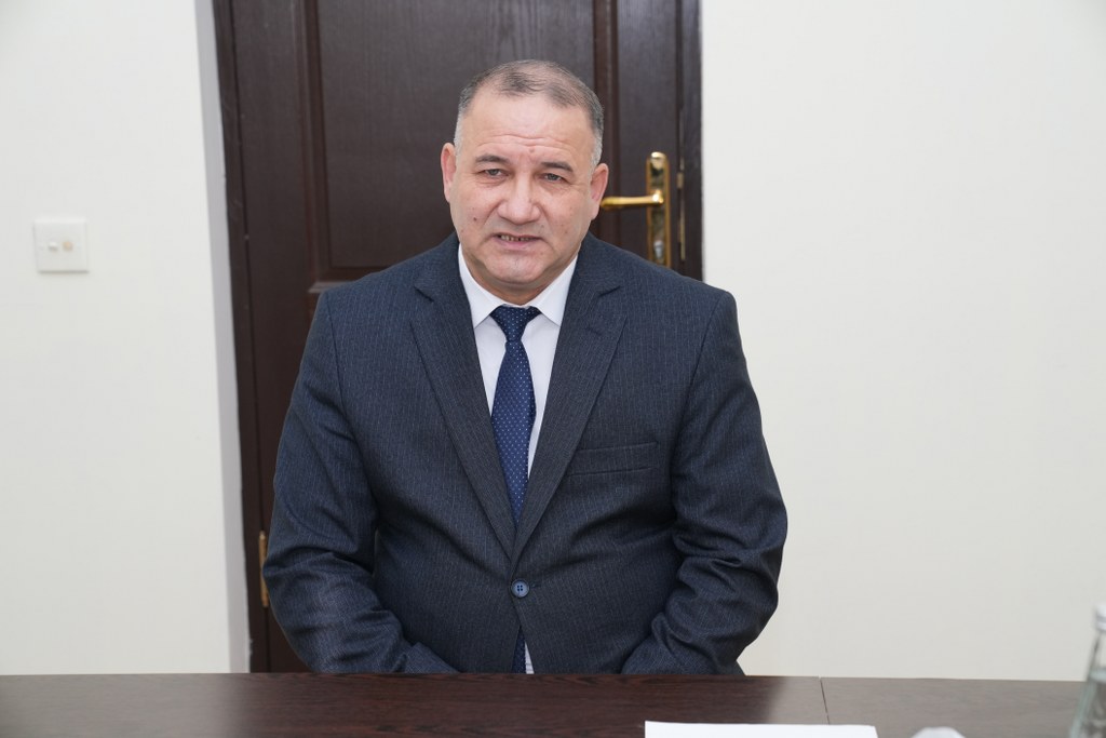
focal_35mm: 70
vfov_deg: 19.5
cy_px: 369
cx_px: 553
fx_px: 2151
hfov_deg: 28.8
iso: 800
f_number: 5
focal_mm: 70
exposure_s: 1/200
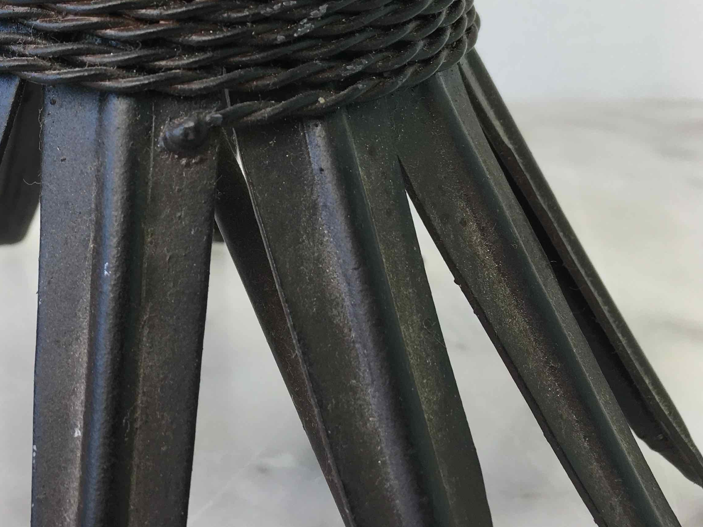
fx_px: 1036
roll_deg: -0.4
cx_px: 110
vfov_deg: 27.6
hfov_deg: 35.9
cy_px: 65
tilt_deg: -17.2
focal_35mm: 51
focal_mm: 4.15
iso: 25
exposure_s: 1/100
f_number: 2.2
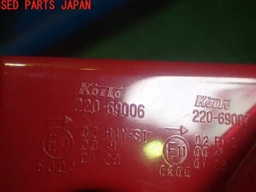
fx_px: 510
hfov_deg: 28.1
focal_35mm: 69
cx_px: 155
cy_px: 122
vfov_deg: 21.2
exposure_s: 1/50
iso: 500
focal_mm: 9.65
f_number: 3.3
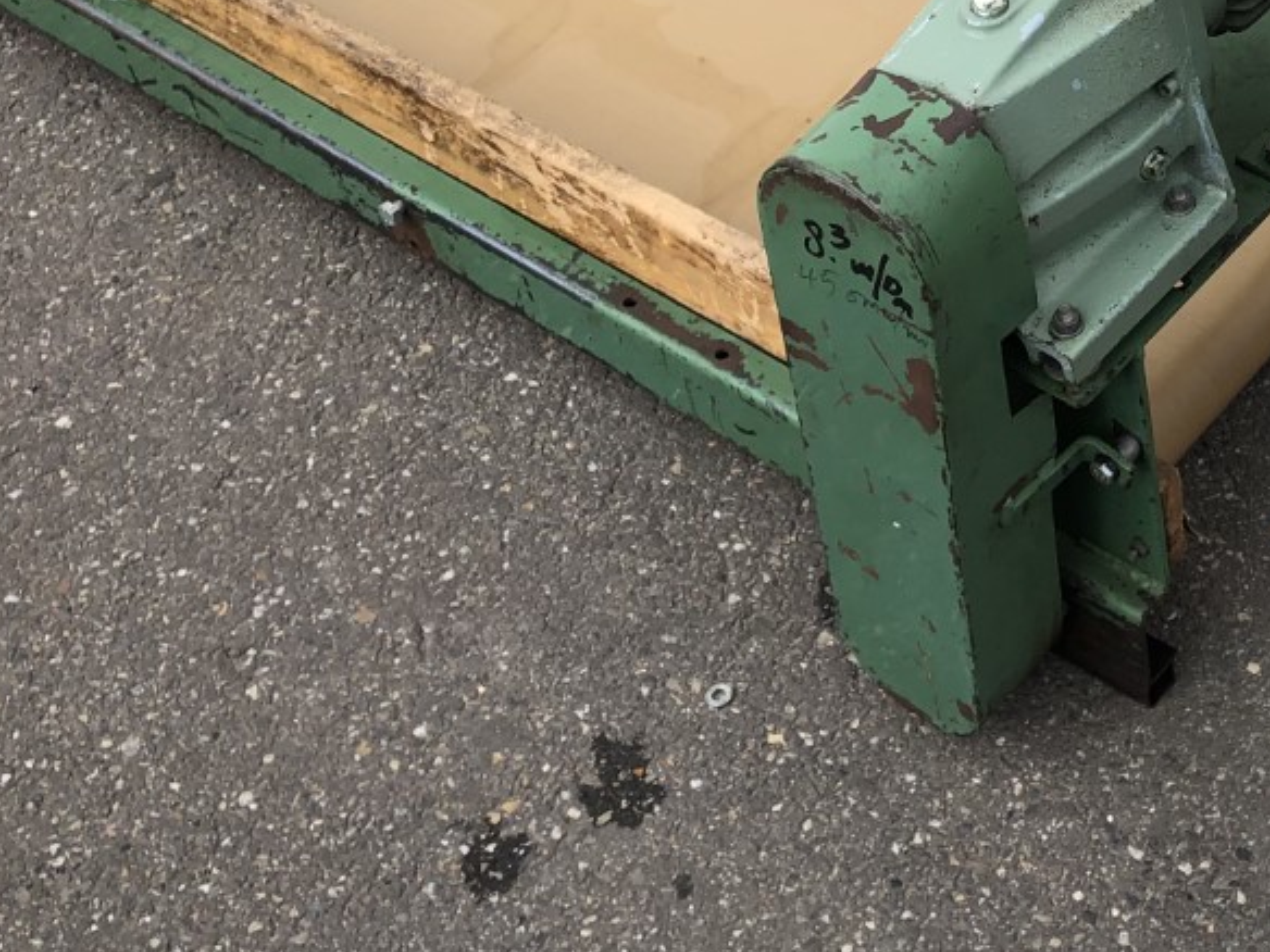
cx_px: 1261
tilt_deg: -42.8
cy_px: 50
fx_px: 2531
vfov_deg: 20.8
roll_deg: +3.9
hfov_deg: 26.7
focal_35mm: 69
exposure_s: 1/857
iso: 20
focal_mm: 4
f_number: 1.8
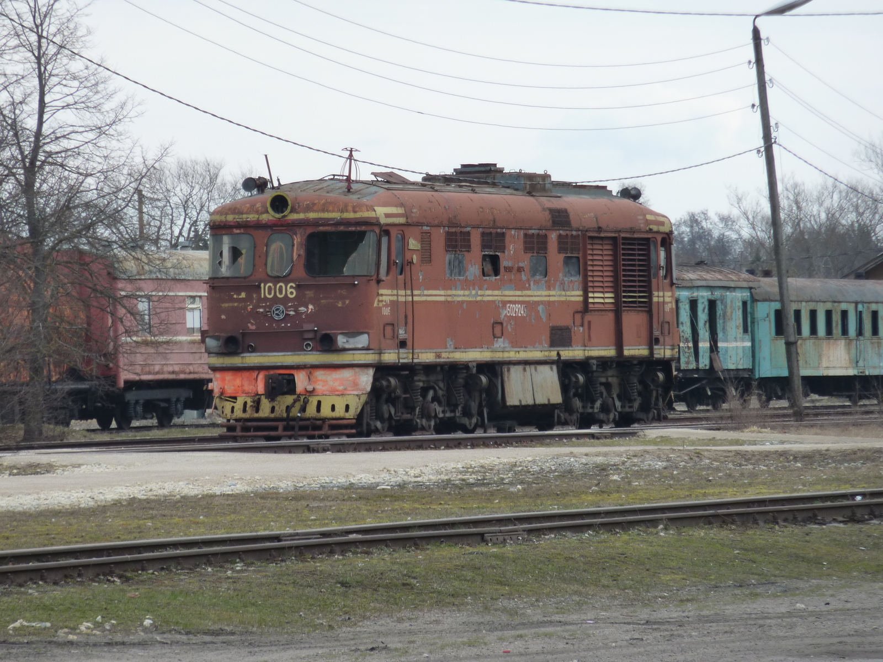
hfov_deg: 6.6
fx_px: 7653
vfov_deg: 5.0
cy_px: 331
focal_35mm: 300
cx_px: 442
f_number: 4.9
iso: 125
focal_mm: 49.2
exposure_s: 1/250
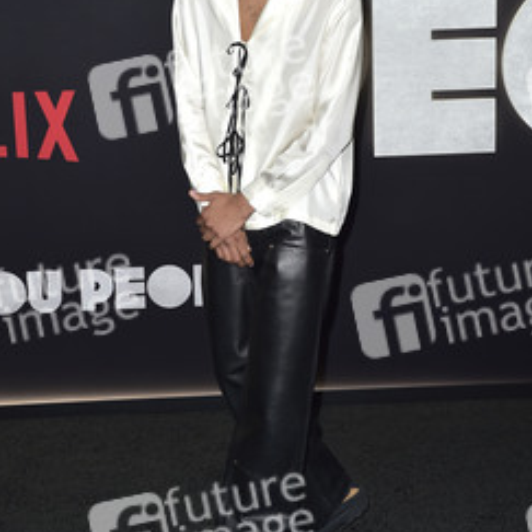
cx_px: 266
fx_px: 1217
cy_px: 197
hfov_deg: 24.7
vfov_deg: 24.6
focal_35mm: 70
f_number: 6.3
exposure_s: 1/250
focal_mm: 50
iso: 500
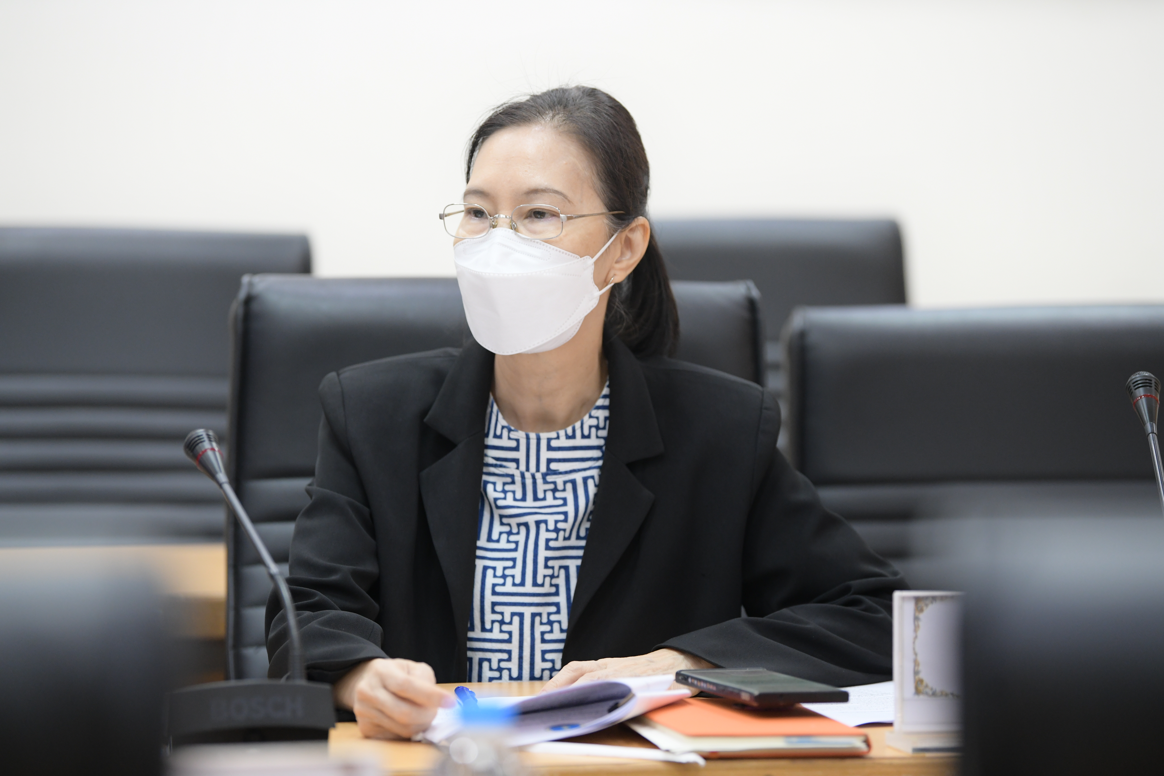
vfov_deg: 10.5
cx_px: 582
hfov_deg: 15.8
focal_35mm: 130
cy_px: 388
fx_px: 4203
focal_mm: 130
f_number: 2.8
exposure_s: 1/200
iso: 1600
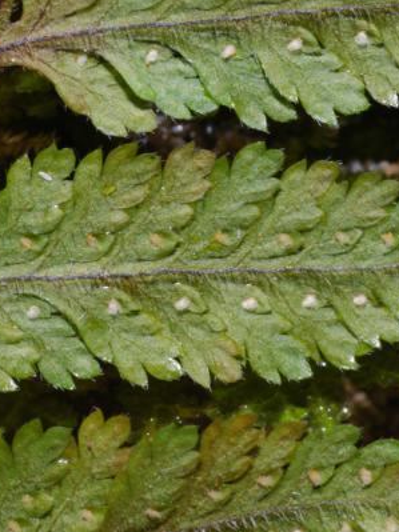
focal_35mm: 152
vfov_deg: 13.0
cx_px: 145
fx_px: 2337
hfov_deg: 9.8
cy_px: 267
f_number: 22
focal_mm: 70
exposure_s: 1/60
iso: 200
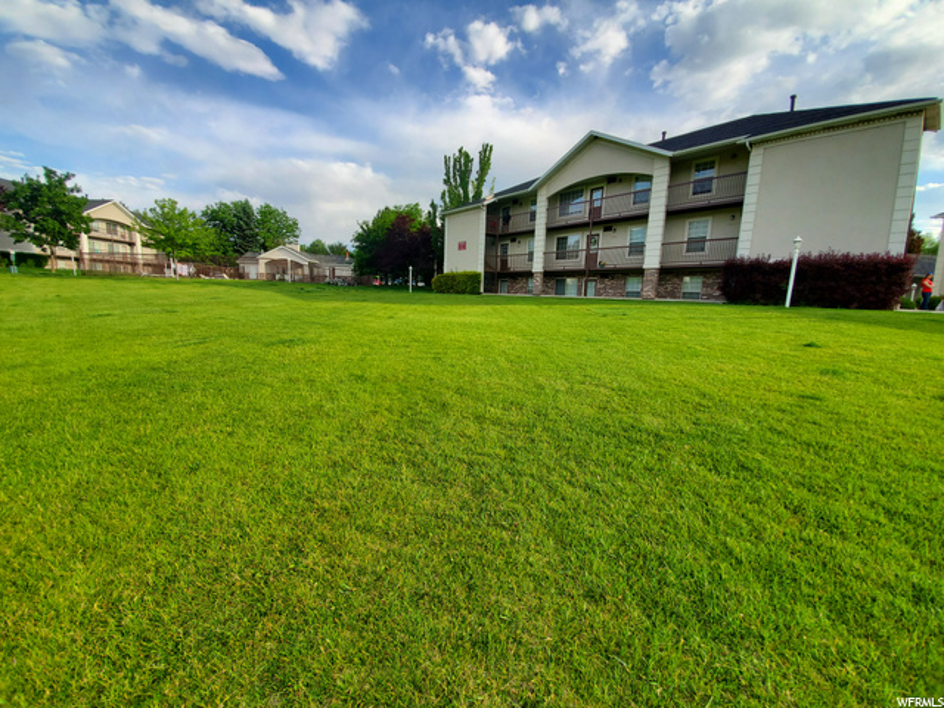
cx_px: 472
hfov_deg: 106.2
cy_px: 354
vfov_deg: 89.9
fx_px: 355
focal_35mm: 13
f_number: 2.2
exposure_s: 1/427
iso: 50
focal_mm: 1.8
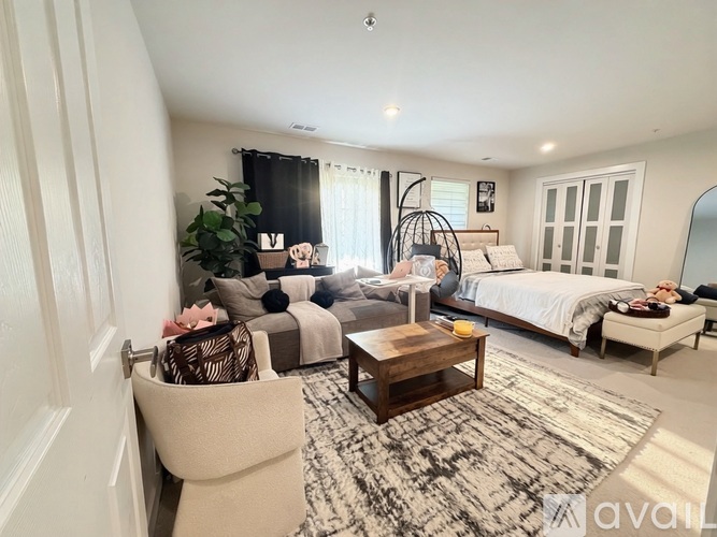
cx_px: 358
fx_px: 290
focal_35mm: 14
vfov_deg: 85.7
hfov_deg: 102.1
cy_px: 268
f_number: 2.2
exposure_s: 1/60
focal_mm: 2.22
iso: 800
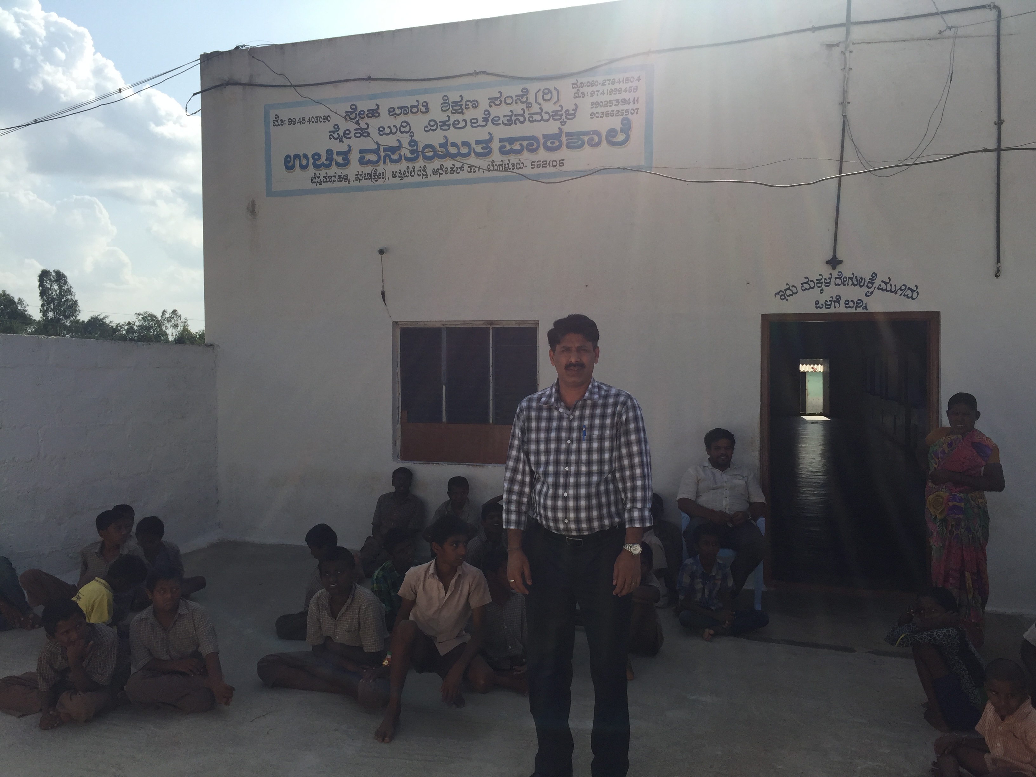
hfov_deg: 61.7
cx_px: 518
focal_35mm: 29
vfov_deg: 48.2
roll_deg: -0.7
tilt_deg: -0.4
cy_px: 388
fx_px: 868
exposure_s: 1/2639
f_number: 2.2
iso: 32
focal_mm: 4.15
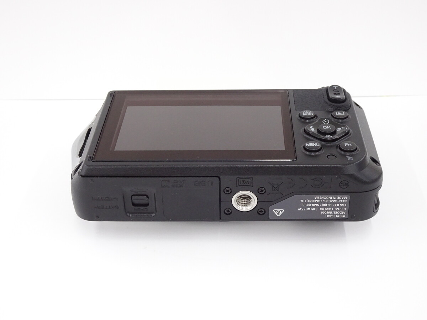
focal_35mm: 50
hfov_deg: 38.2
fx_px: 617
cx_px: 214
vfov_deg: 29.1
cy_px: 160
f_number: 4.5
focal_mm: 8.51
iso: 400
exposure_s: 1/50
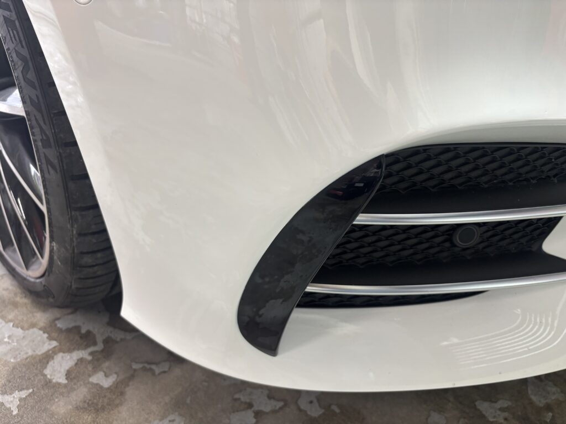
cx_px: 283
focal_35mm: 26
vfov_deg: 53.1
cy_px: 212
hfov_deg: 67.3
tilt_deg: -30.4
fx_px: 425
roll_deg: -3.5
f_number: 1.6
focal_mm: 5.96
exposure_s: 1/100
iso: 125
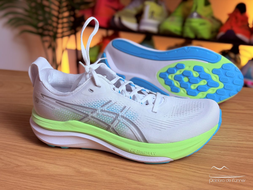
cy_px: 95
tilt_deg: -22.8
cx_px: 126
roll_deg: +0.0
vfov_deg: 30.3
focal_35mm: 48
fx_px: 351
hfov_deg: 39.7
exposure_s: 1/100
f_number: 1.78
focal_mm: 6.76
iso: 100
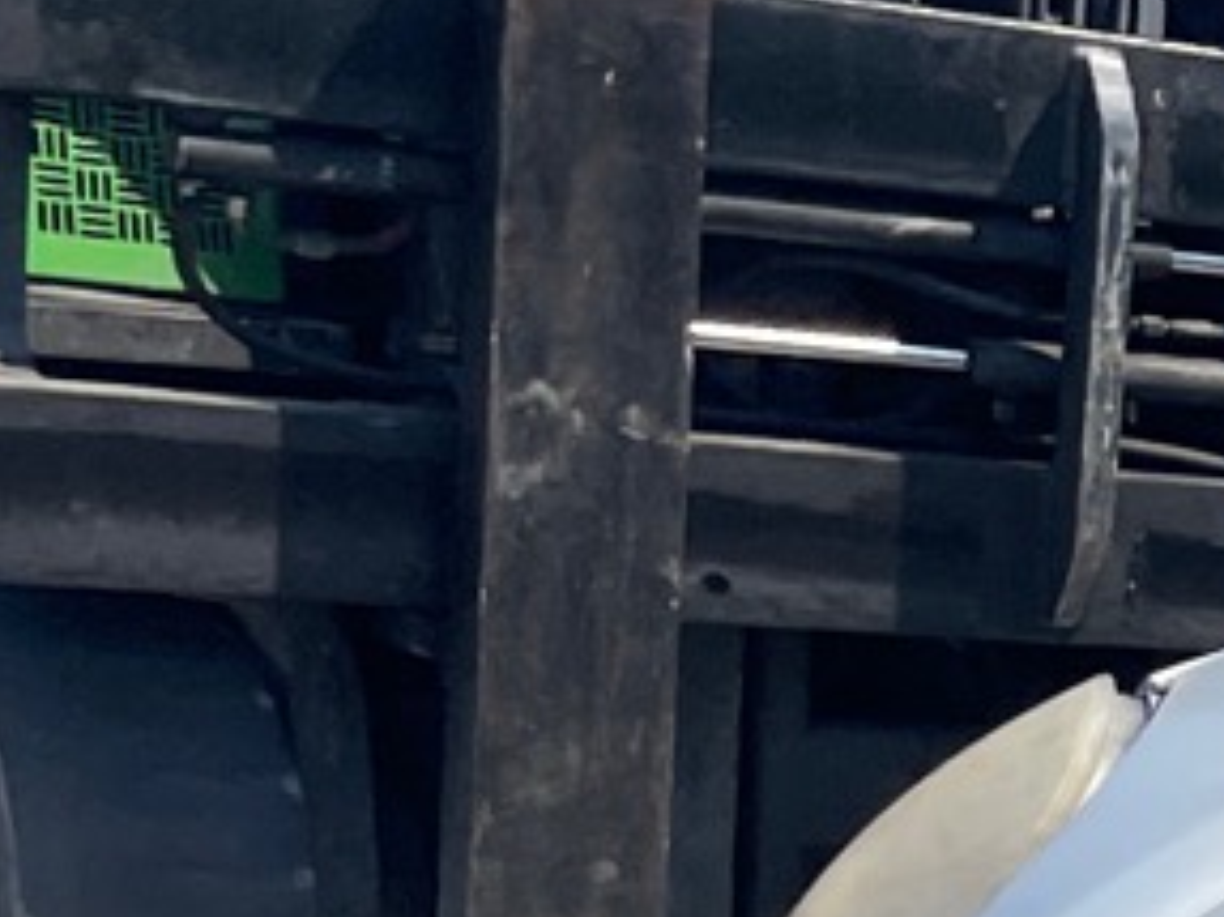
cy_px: 1625
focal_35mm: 163
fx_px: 5761
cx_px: 3762
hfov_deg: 9.4
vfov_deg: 8.7
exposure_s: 1/3401
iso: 32
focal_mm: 4.2
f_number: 1.6
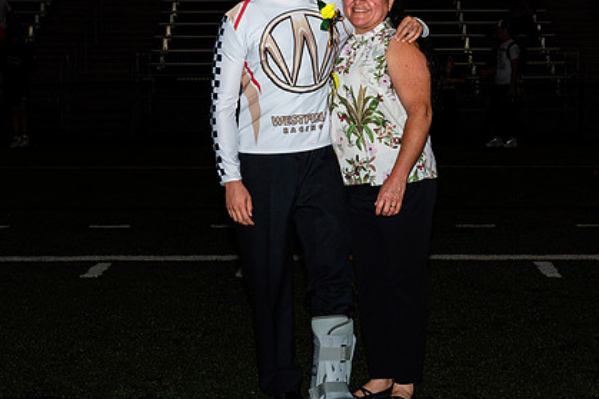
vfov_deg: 15.9
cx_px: 325
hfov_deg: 23.6
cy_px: 164
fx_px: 1430
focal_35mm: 86
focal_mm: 36
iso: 320
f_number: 5
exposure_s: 1/200
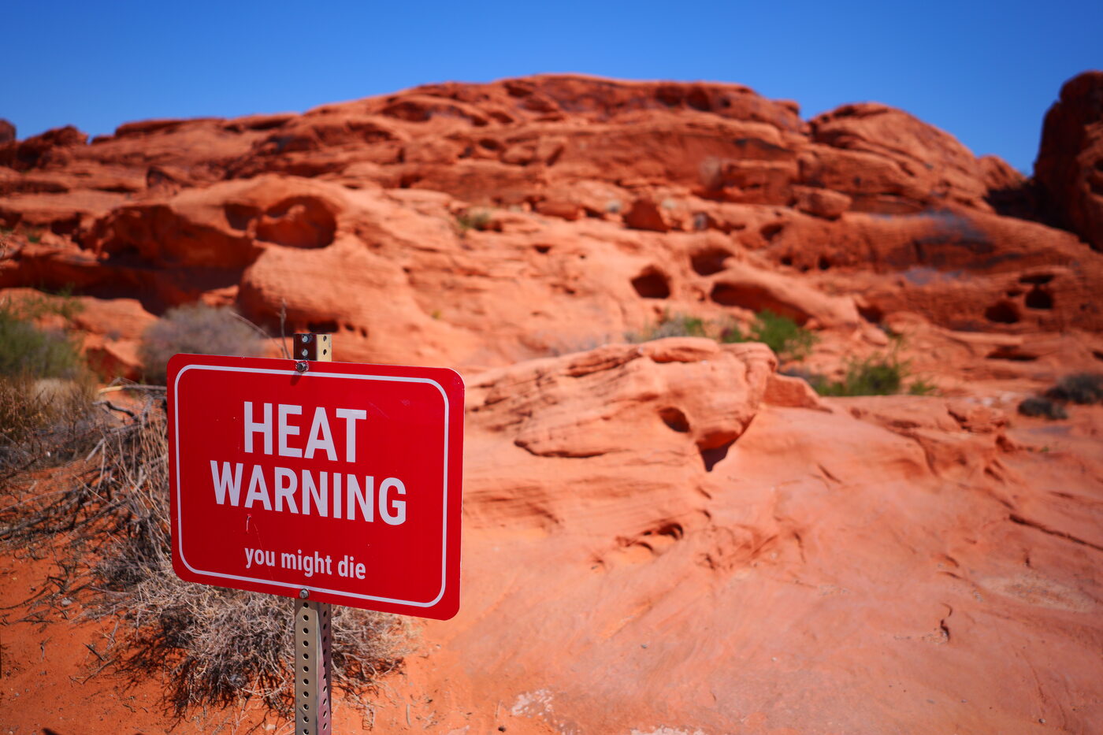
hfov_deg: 84.0
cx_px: 552
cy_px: 368
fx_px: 613
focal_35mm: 20
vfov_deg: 61.9
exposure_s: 1/8000
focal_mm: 20
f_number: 1.4
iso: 100
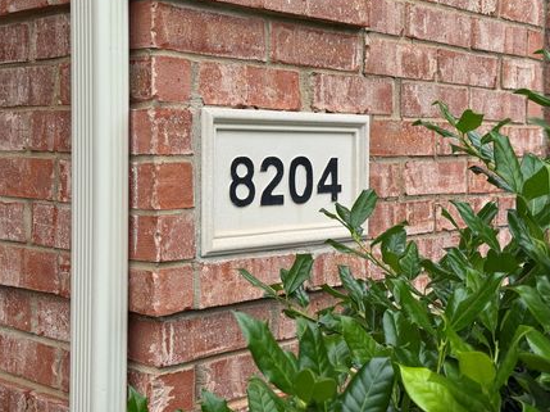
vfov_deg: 26.0
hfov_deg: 34.4
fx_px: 889
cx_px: 276
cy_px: 182
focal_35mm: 56
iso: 64
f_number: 1.78
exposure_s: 1/1770
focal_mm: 6.76
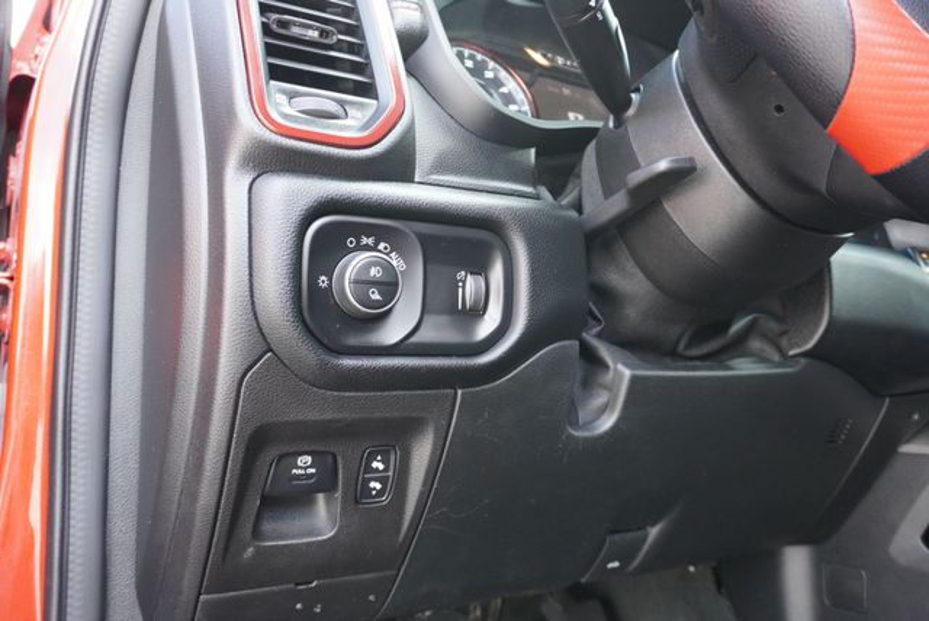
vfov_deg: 43.7
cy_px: 310
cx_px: 464
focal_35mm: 30
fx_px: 775
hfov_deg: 61.9
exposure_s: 1/160
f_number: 4
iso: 1250
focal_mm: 20
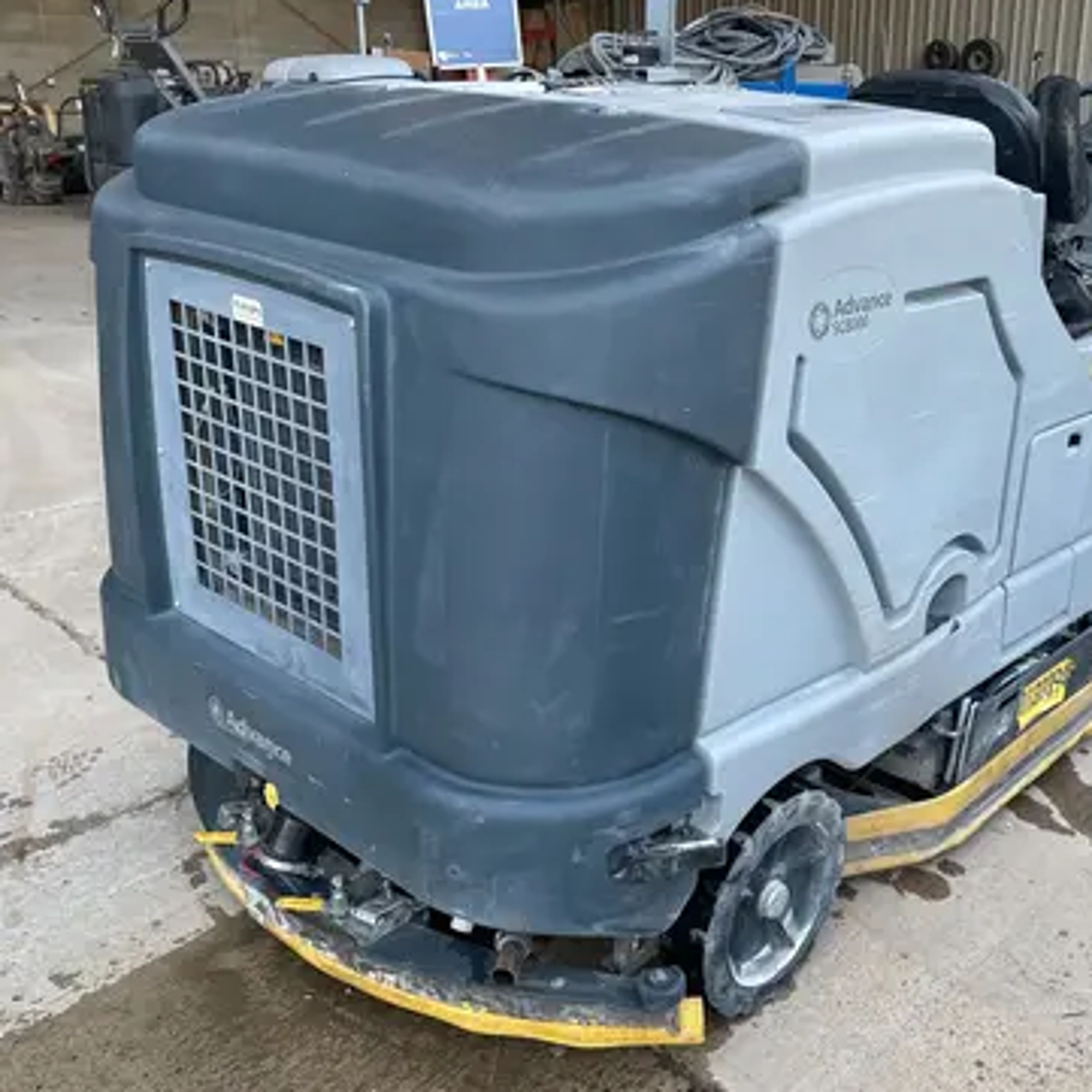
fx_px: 1249
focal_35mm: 35
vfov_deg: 47.2
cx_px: 735
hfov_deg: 46.4
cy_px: 537
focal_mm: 4.2
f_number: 1.6
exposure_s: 1/120
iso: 100
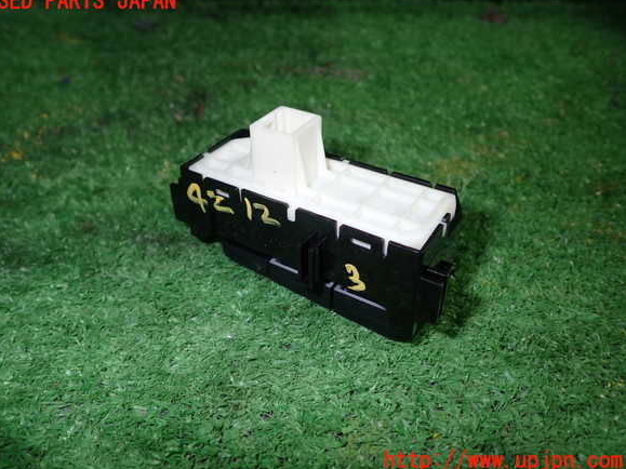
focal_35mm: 29
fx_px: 524
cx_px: 304
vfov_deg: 48.2
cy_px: 231
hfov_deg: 61.7
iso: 200
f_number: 6.3
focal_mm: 5.05
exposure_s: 1/30
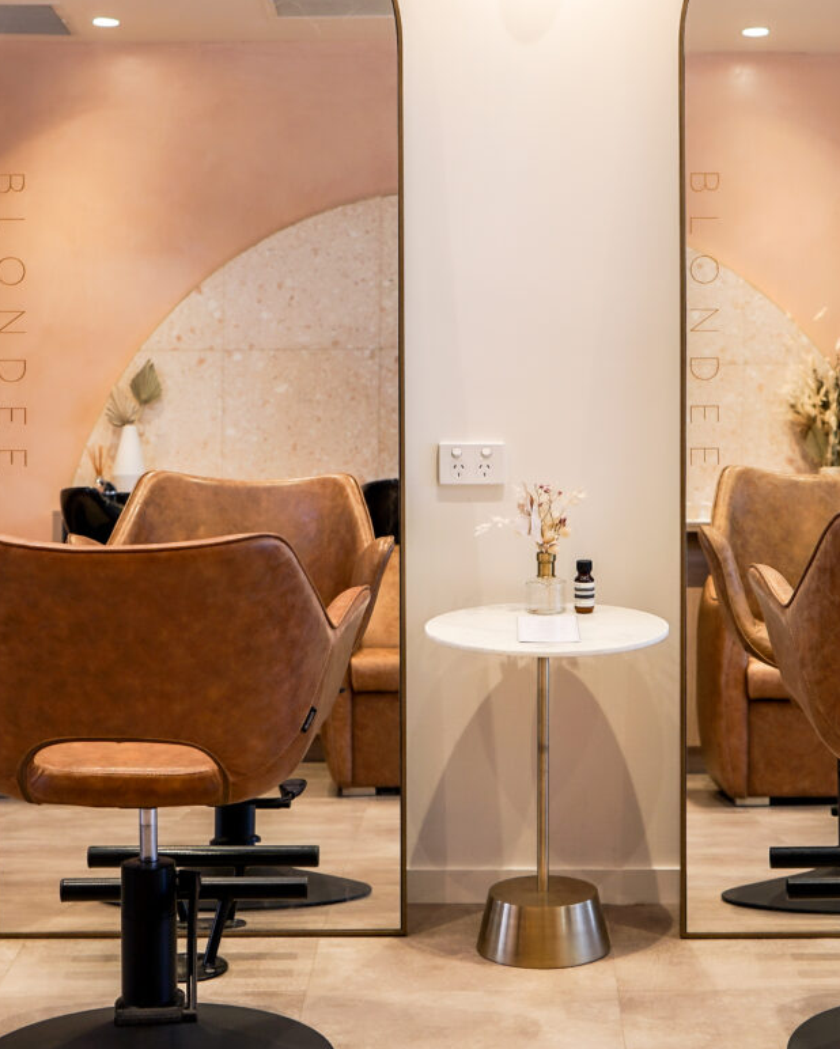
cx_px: 517
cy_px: 443
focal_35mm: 77
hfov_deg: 19.9
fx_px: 2392
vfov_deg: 24.7
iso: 100
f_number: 4
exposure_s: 1/30
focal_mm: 33
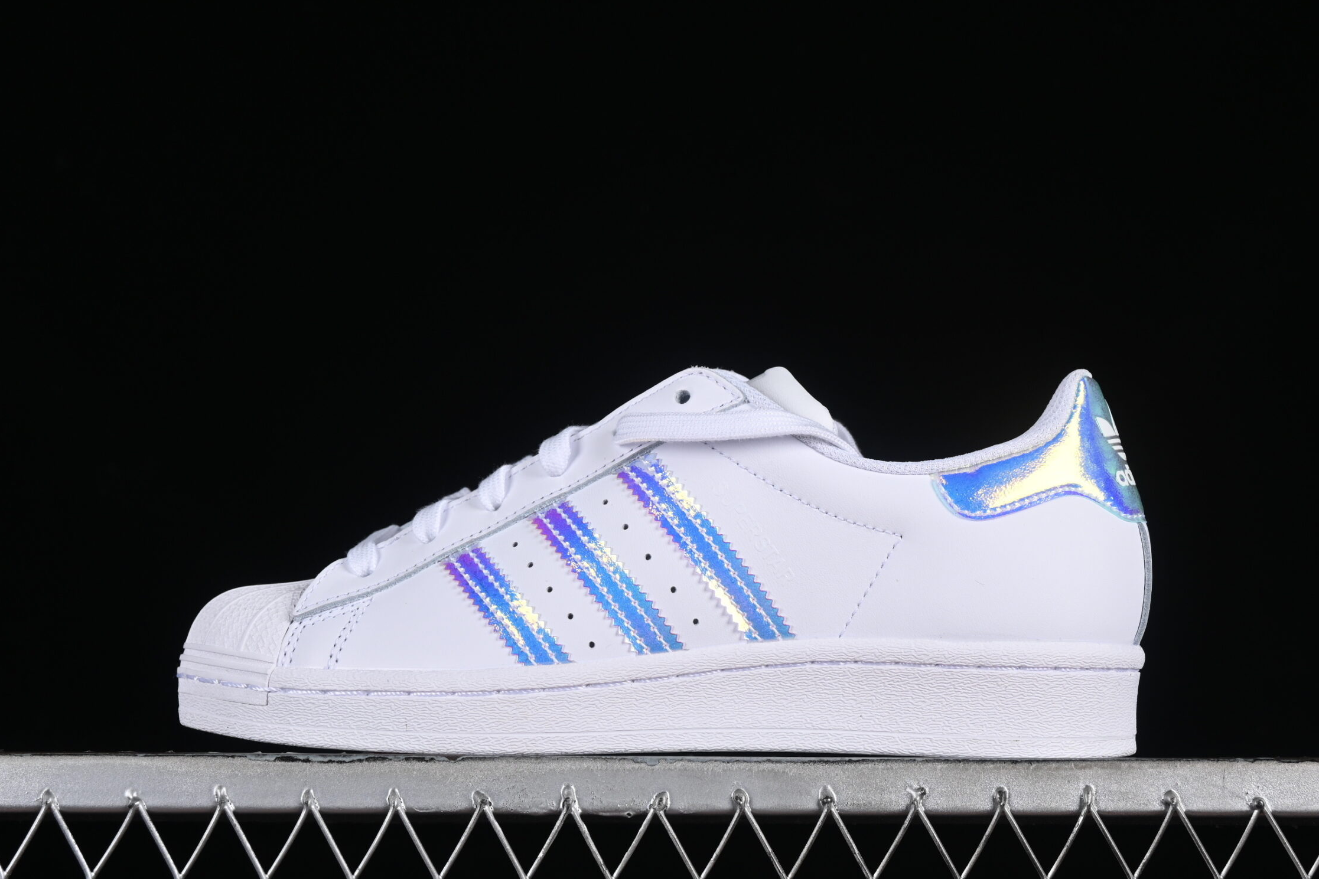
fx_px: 3151
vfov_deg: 15.9
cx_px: 659
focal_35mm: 86
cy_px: 450
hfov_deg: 23.6
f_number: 8
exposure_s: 1/125
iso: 160
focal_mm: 50
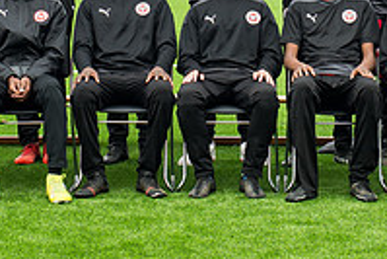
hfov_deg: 11.3
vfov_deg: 7.4
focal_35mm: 182
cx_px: 198
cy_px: -147
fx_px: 1958
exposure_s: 1/125
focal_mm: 50
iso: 200
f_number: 7.1
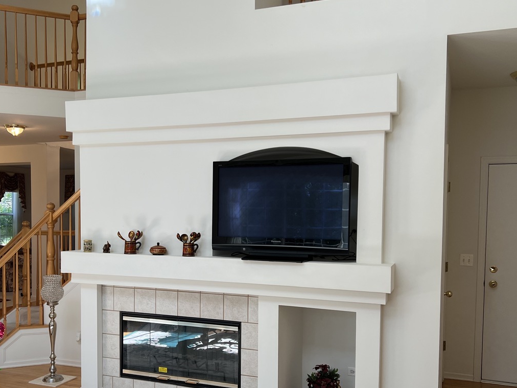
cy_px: 235
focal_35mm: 37
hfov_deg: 49.9
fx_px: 553
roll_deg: -0.7
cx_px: 214
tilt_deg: -3.6
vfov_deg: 38.5
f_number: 1.5
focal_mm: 5.7
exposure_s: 1/120
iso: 50
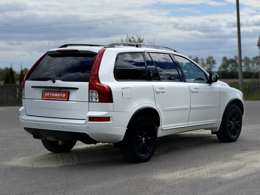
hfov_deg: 25.3
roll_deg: +0.7
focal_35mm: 77
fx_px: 578
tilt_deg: -1.2
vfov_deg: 19.1
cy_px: 98
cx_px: 130
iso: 32
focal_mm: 9
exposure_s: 1/2096
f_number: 2.8
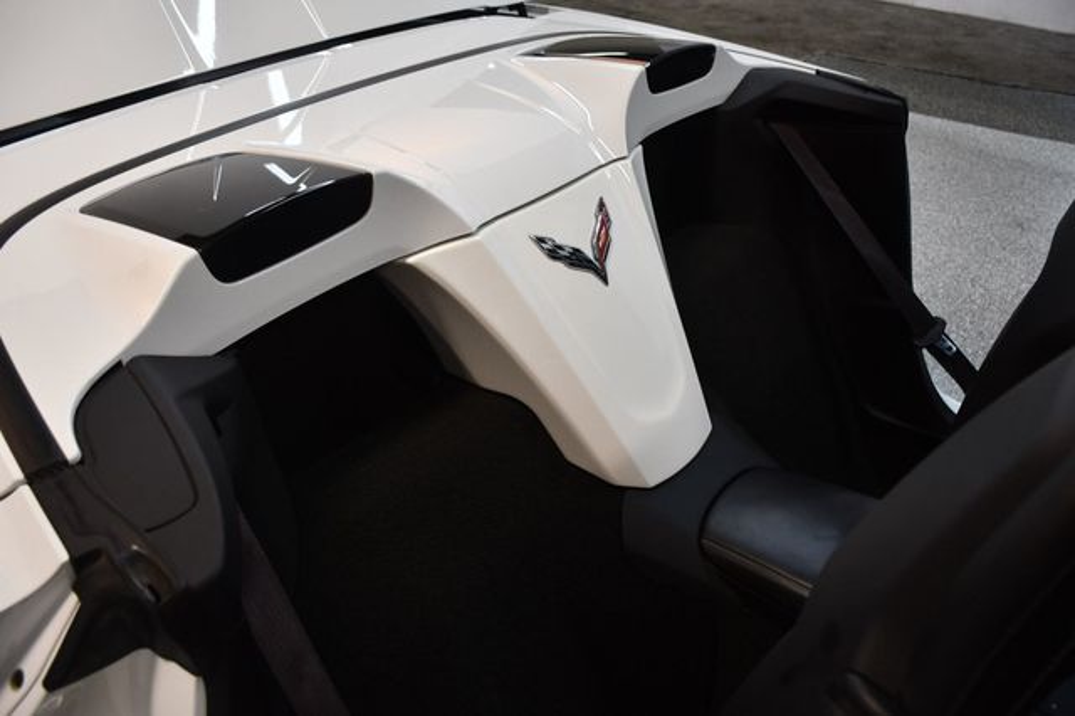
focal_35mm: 30
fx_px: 895
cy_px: 358
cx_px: 538
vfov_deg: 43.6
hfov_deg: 62.0
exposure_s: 1/125
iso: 800
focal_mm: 20
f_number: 3.5
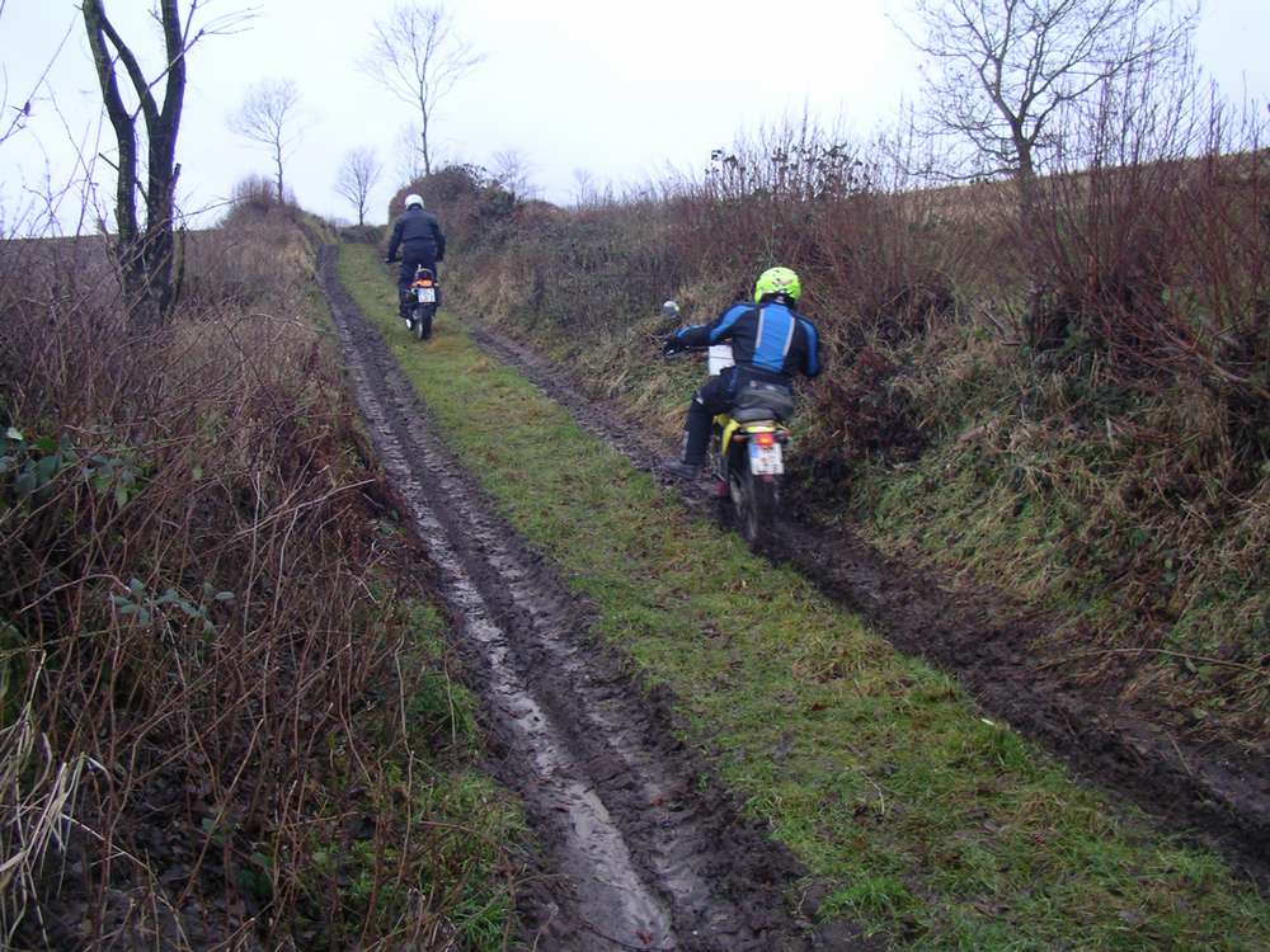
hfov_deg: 50.1
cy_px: 476
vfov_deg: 38.7
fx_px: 1357
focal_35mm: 37
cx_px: 635
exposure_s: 1/80
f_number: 2.8
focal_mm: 5.7
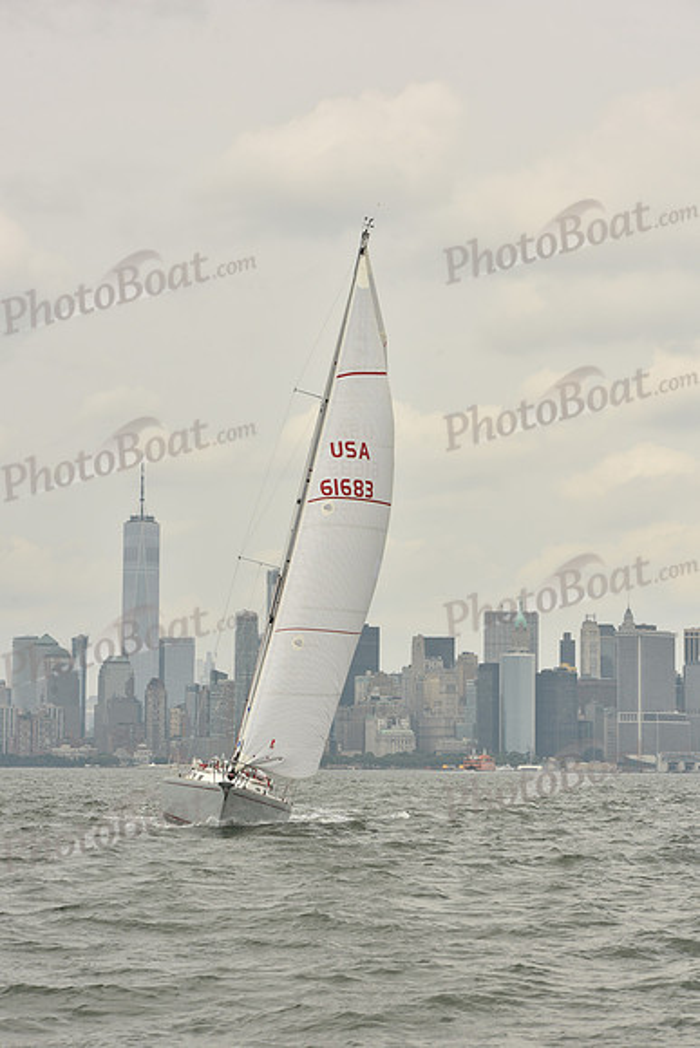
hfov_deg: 14.0
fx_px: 2856
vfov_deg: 20.8
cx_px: 350
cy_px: 524
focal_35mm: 98
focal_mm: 98
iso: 250
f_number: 10
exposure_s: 1/640
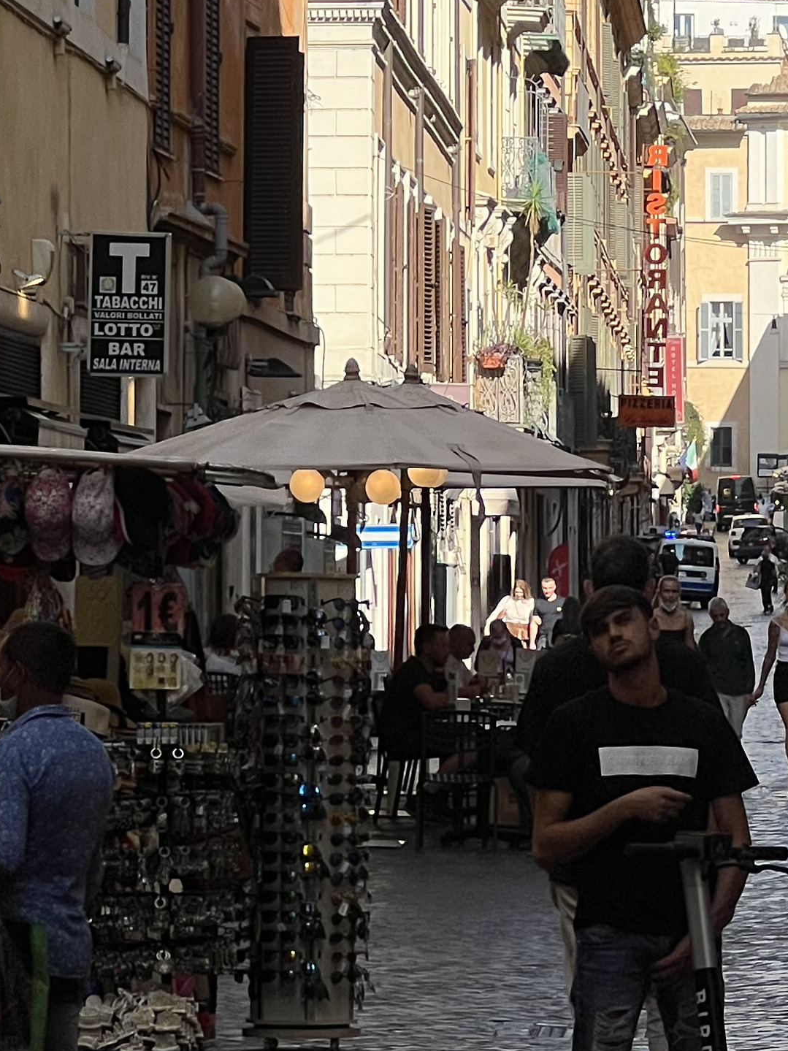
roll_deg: +0.4
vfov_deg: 9.2
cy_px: 260
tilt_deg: +2.9
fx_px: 6496
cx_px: 819
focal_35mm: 214
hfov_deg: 6.9
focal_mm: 9
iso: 32
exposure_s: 1/995
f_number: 2.8
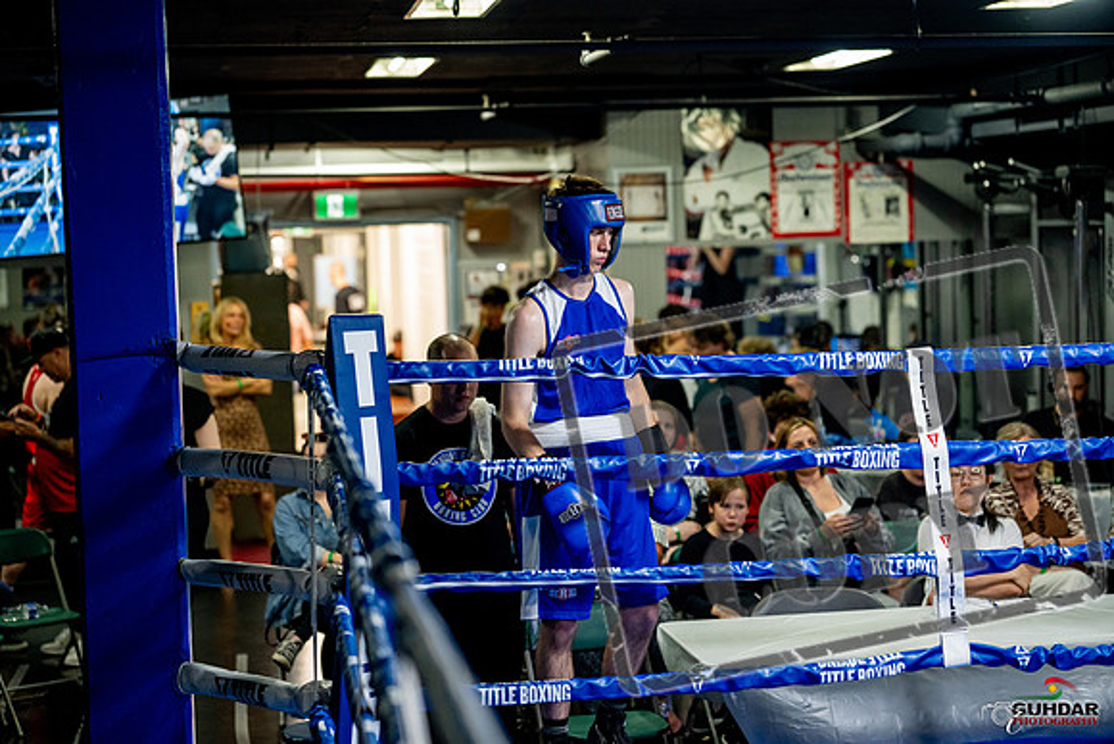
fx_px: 2105
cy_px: 372
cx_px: 557
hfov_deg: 29.6
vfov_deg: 20.0
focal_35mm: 68
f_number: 2
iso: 4000
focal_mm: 68
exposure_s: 1/800
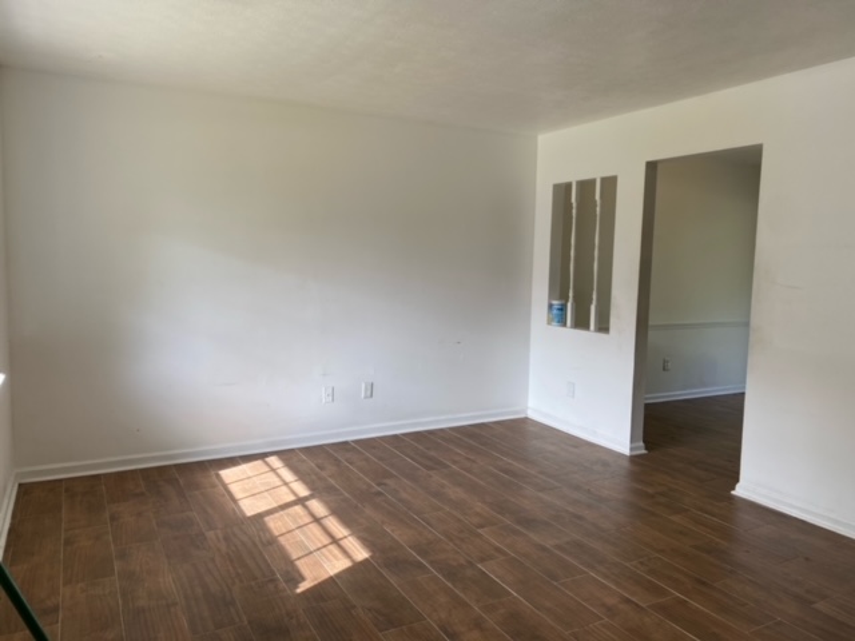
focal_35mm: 26
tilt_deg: -4.8
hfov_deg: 67.3
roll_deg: -1.1
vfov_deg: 53.1
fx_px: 642
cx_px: 428
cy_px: 320
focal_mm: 4.25
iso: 32
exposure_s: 1/190
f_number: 1.8
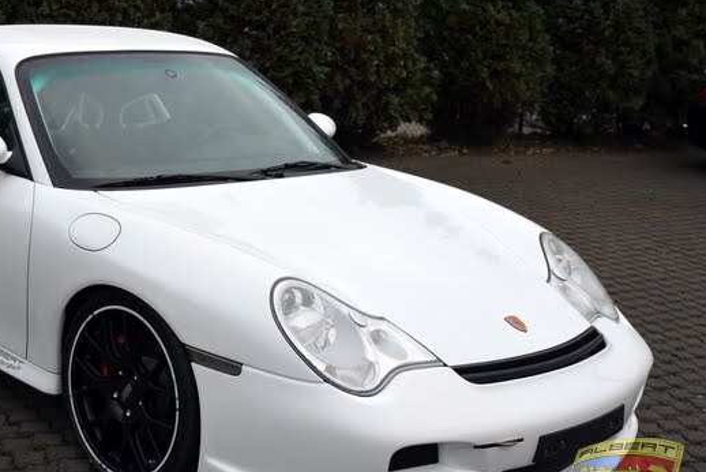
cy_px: 267
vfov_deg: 23.5
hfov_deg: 34.1
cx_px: 209
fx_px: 1134
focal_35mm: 58
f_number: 4
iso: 450
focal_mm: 25
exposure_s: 1/60
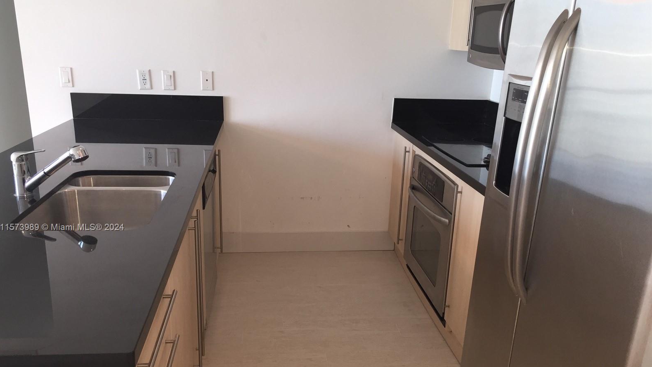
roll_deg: -1.6
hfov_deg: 61.0
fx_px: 553
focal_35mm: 32
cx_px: 322
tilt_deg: -18.9
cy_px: 228
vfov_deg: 36.5
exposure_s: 1/30
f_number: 2.2
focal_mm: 4.15
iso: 50
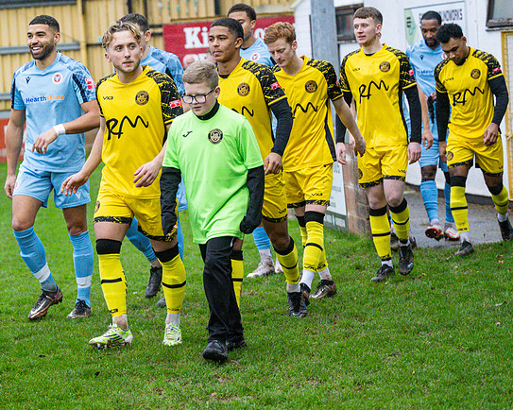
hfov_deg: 13.4
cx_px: 205
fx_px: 2186
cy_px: 231
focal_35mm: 144
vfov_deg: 10.7
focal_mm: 73
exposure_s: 1/2000
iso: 2000
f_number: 2.8
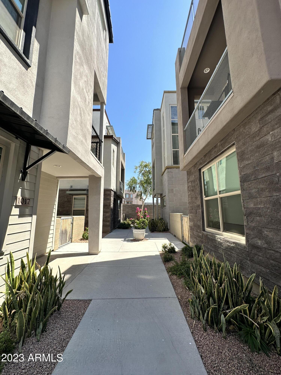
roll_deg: +0.0
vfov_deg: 102.1
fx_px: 152
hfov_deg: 85.7
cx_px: 140
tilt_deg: +10.6
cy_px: 188
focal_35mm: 14
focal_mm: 2.22
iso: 50
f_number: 2.2
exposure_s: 1/1221
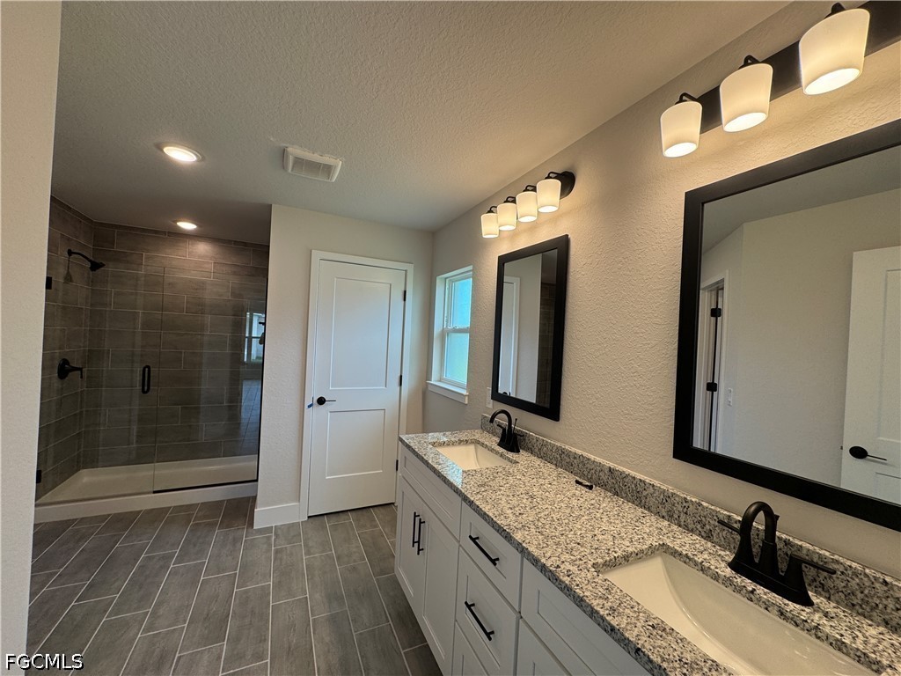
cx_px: 450
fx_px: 364
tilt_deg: +1.1
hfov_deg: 102.1
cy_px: 338
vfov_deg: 85.7
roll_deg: -3.9
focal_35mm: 14
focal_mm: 2.22
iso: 50
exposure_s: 1/120
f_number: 2.2
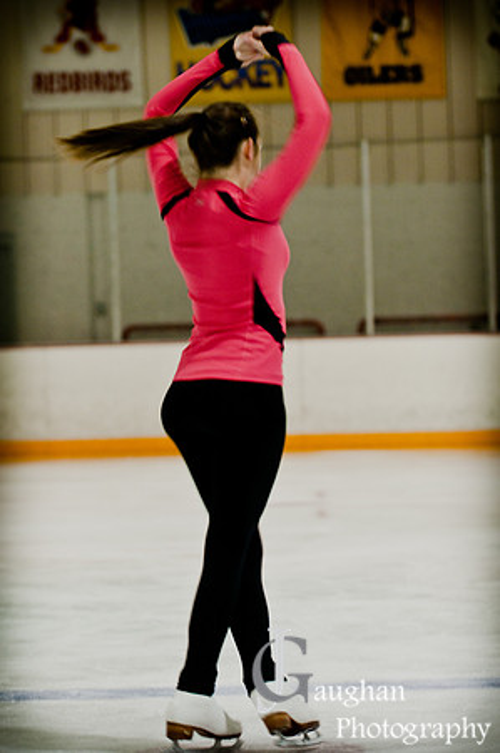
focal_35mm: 168
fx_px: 3508
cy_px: 376
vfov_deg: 12.2
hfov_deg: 8.2
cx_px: 250
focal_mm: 112
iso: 800
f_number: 2.8
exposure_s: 1/125
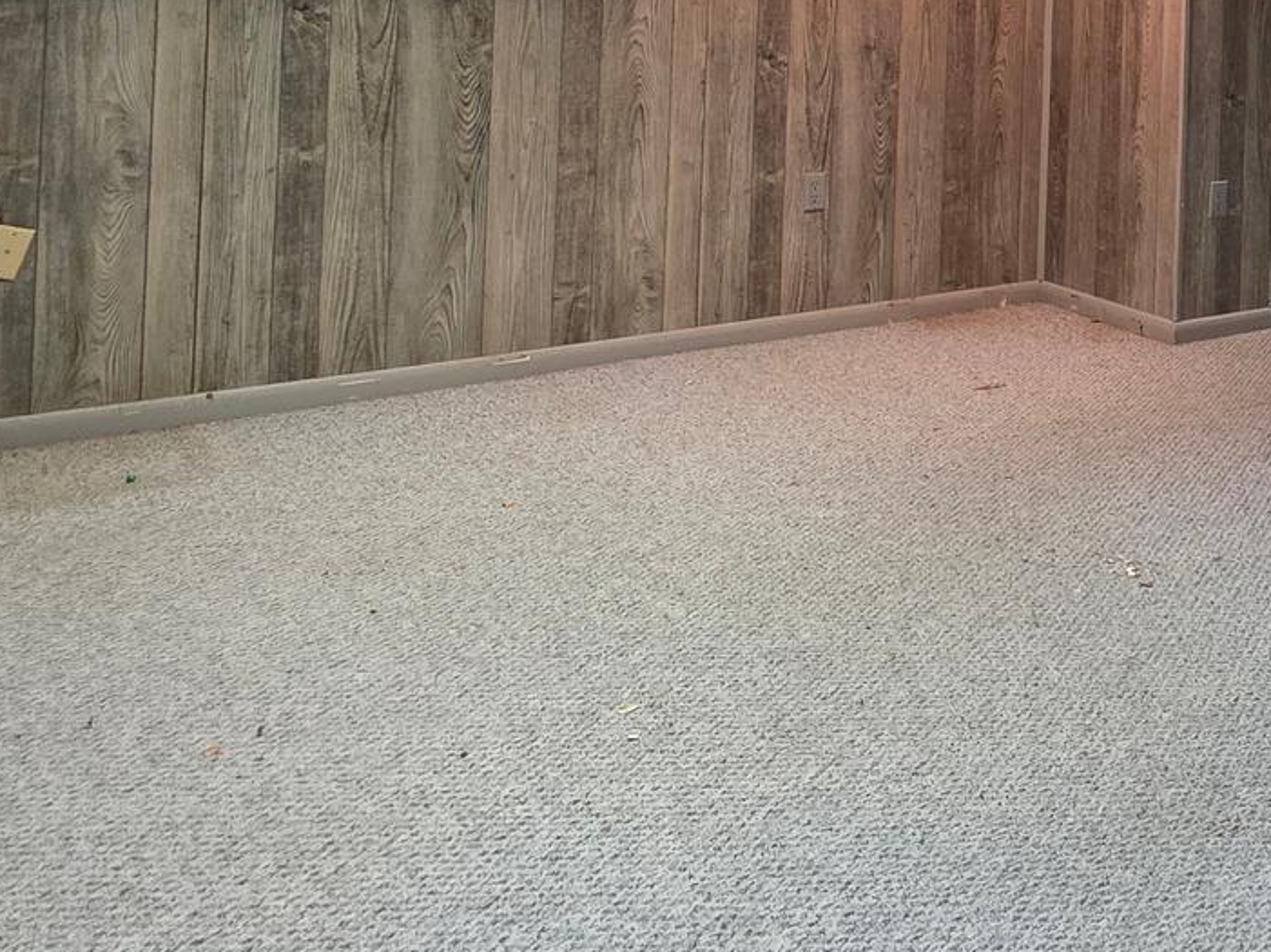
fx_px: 1395
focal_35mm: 38
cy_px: -51
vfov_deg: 33.6
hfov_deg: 43.7
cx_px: 1193
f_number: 1.9
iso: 320
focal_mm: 2.2
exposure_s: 1/60
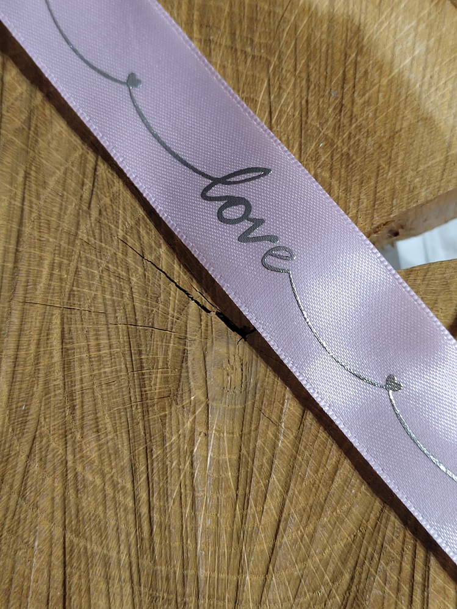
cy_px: 304
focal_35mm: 46
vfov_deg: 41.2
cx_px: 228
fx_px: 810
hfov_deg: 31.5
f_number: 1.9
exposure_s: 1/50
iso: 3200
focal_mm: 5.52
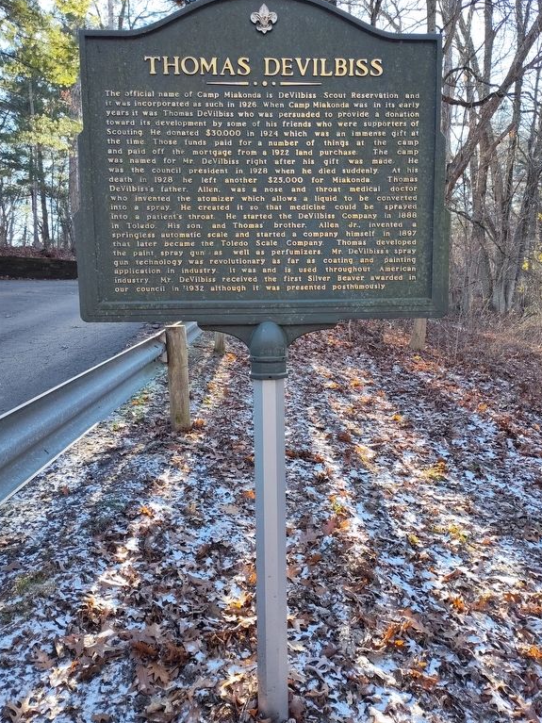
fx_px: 501
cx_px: 279
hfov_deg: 56.8
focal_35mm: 24
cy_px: 348
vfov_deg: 71.6
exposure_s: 1/120
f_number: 1.8
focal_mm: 5.56
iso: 101
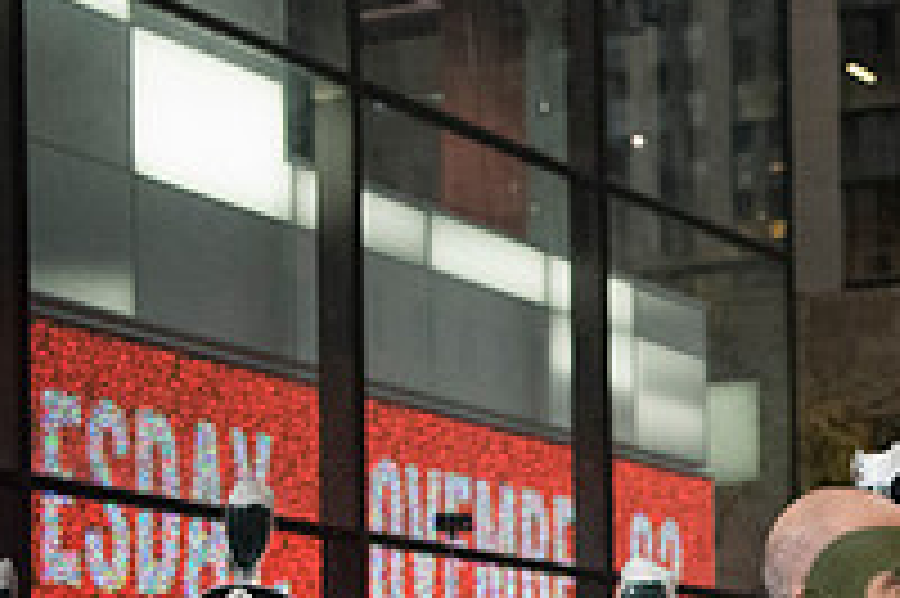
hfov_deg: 16.7
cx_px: 1143
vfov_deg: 11.5
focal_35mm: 116
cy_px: 740
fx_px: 2898
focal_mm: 40
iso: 10000
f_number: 2.8
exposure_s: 1/4000
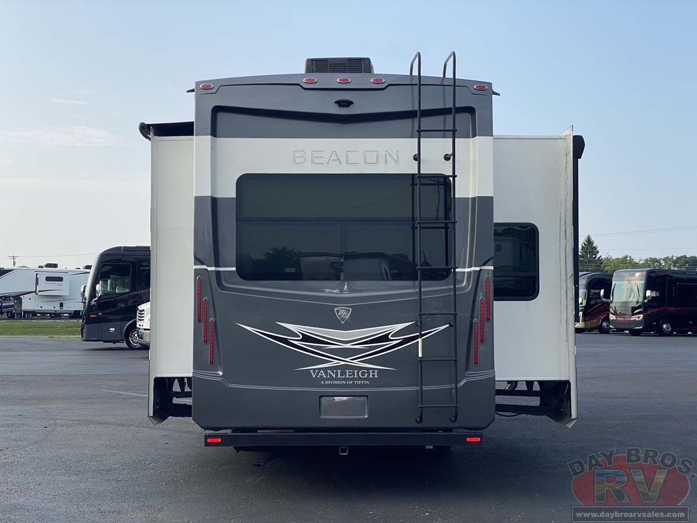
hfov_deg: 36.8
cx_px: 348
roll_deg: -0.6
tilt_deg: +4.3
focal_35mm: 52
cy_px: 262
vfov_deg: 28.0
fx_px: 1047
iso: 20
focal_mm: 6
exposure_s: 1/1410
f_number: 2
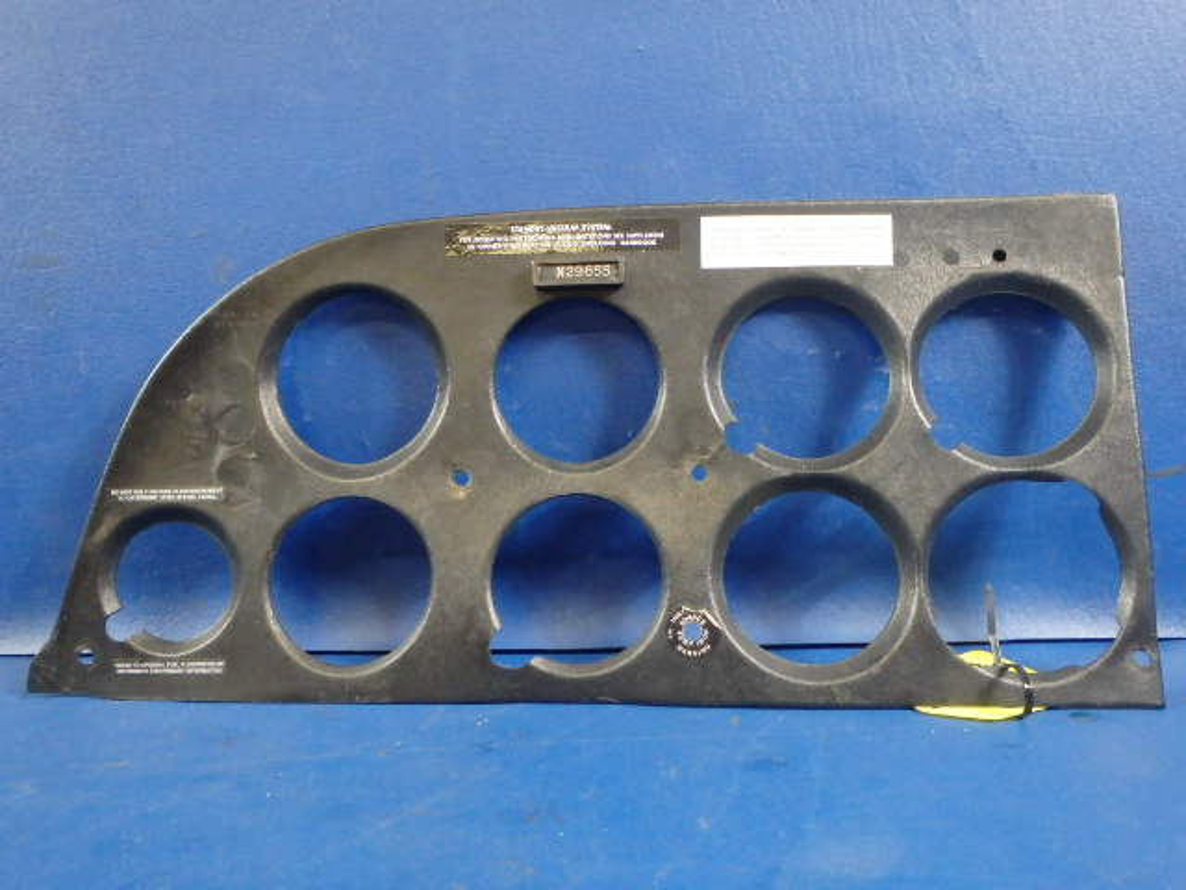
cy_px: 445
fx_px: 1028
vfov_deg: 46.8
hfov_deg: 60.0
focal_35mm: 30
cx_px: 593
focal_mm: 5.4
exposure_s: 1/15
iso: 800
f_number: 4.1
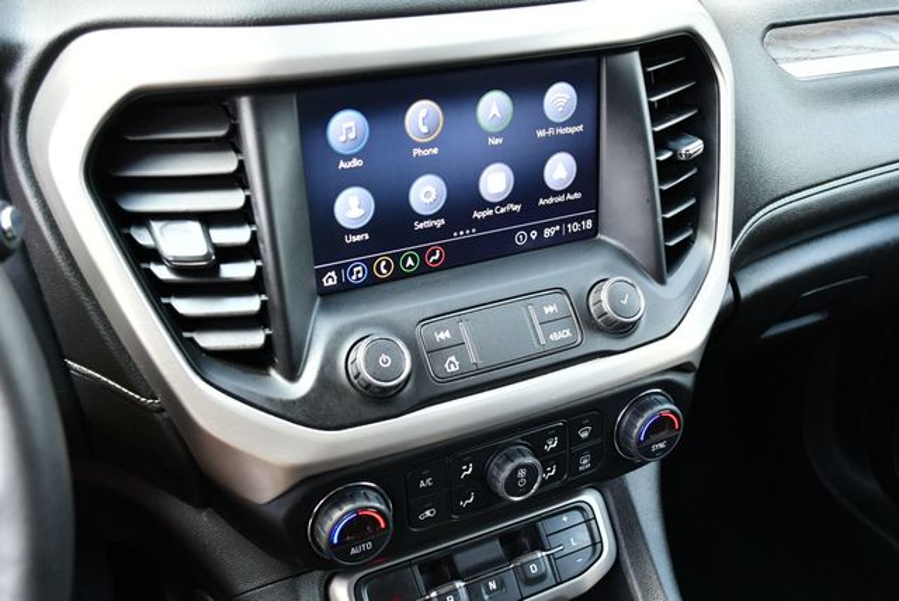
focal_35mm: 36
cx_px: 450
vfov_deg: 36.9
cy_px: 300
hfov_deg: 53.1
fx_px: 900
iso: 1000
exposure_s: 1/125
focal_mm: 18
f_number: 3.5
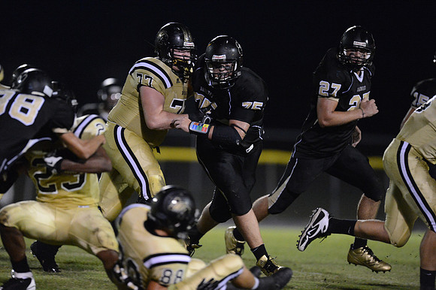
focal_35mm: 400
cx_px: 218
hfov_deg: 5.2
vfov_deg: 3.4
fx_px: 4841
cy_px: 145
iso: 12800
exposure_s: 1/640
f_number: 2.8
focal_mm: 400
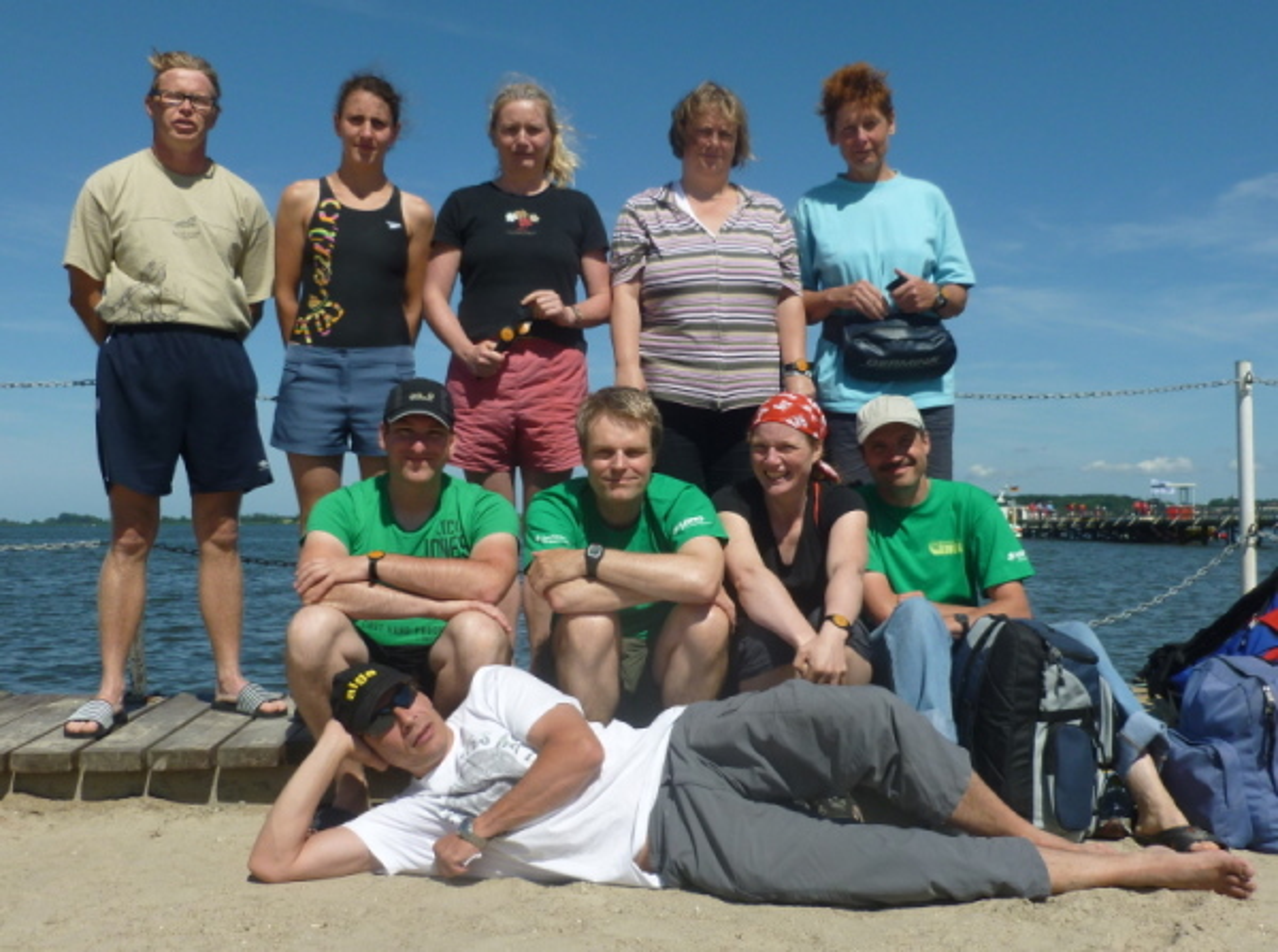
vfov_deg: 49.6
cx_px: 639
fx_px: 1031
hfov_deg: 63.6
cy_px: 476
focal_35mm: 28
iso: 100
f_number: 10
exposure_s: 1/200
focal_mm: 5
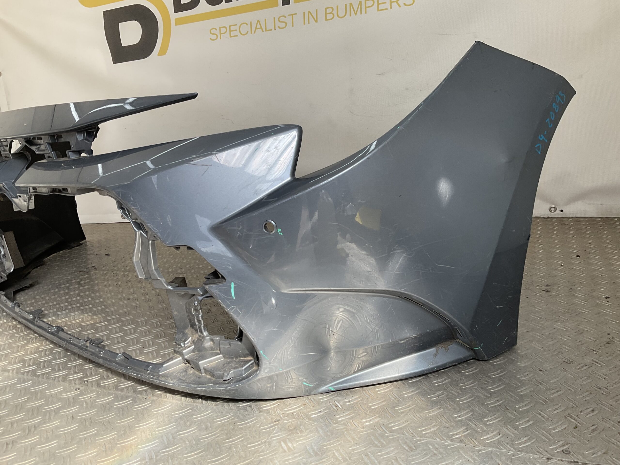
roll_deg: +7.6
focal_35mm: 29
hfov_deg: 61.7
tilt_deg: -16.3
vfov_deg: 48.2
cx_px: 310
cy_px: 232
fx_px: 519
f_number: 1.8
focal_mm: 3
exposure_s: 1/562
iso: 16
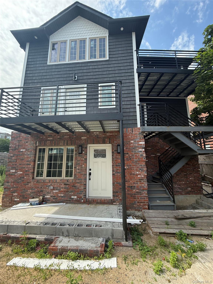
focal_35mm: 14
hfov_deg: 85.7
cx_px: 106
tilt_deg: +11.0
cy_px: 142
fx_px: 115
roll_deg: +0.6
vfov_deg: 102.1
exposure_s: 1/607
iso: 50
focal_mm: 2.22
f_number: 2.2
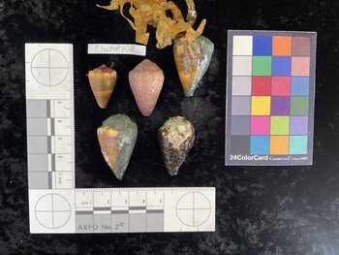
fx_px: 284
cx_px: 170
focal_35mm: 29
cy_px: 128
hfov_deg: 61.6
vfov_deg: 48.3
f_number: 1.8
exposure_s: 1/60
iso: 50
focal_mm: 3
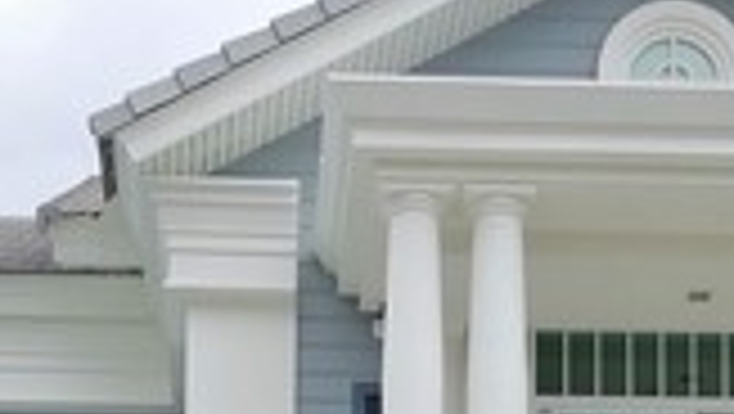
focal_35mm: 111
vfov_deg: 9.7
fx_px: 2162
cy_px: 999
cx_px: 320
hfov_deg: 19.3
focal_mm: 3.81
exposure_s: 1/609
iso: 50
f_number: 2.2
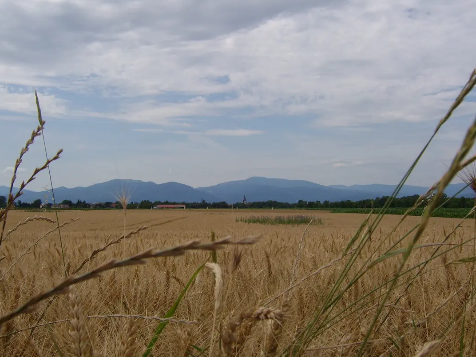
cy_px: 175
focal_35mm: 37
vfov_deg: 38.7
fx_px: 509
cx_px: 202
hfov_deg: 50.0
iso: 50
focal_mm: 8.13
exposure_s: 1/385
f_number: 6.7
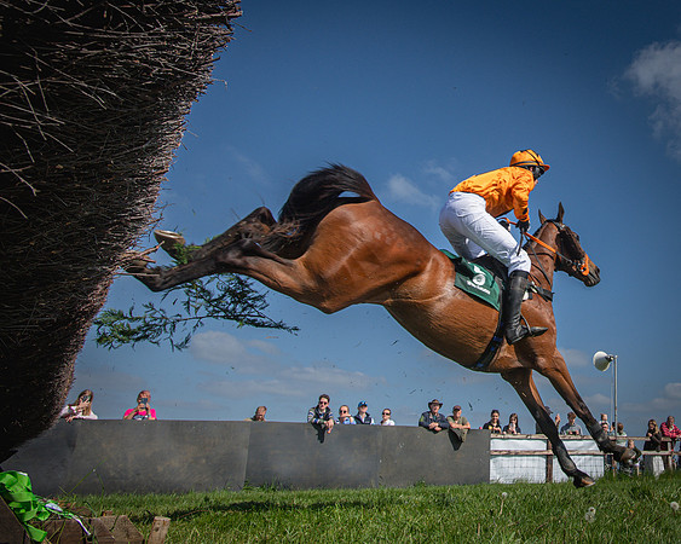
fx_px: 711
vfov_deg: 41.4
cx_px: 573
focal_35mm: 35
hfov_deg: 47.5
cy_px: 188
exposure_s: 1/1000
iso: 400
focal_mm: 22
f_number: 8
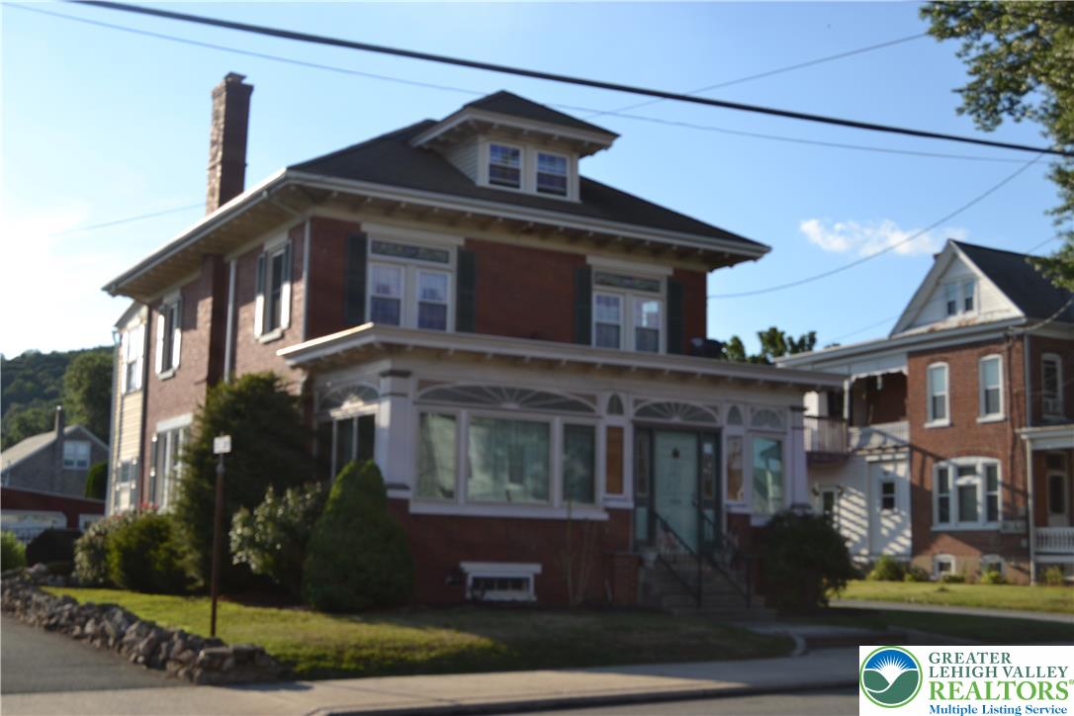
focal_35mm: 46
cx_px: 537
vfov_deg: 28.9
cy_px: 358
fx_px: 1387
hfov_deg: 42.3
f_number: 7.1
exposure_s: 1/200
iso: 100
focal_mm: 31
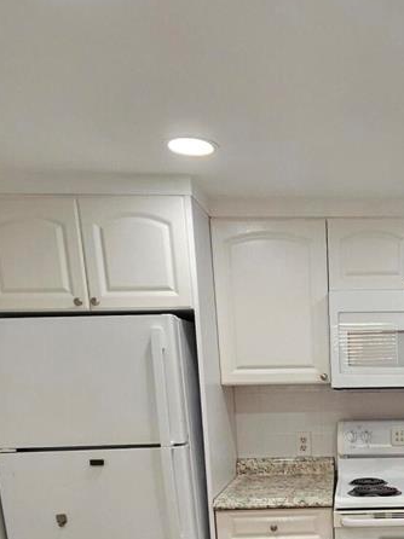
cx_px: 365
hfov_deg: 37.9
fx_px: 545
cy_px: 518
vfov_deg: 45.7
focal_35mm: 35
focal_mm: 2.2
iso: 64
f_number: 2.2
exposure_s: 1/60
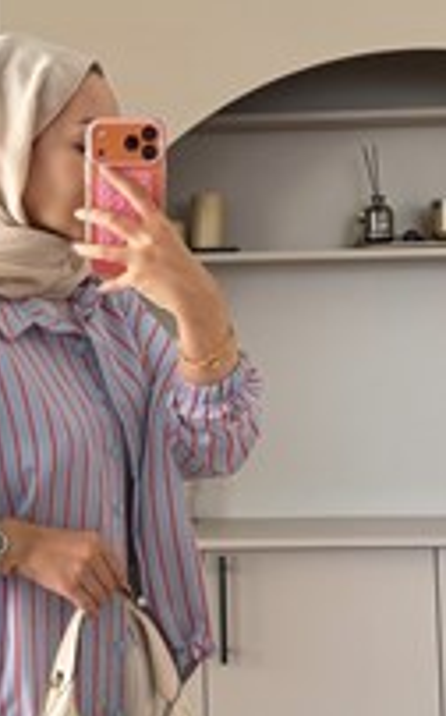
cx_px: 53
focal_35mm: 52
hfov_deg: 24.2
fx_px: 1013
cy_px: 523
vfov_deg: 38.1
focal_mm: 6.76
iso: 125
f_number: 1.78
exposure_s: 1/121
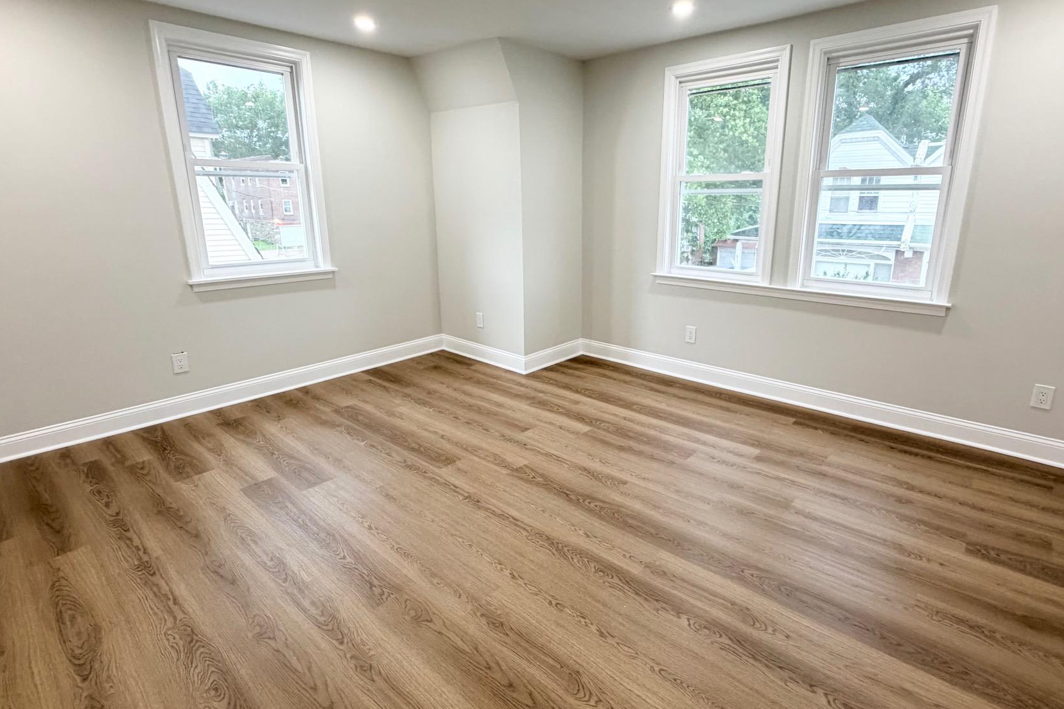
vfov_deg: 67.2
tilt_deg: -13.0
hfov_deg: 89.8
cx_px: 583
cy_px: 325
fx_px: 532
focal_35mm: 18
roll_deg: +0.2
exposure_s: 1/120
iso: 250
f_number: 2.2
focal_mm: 2.22
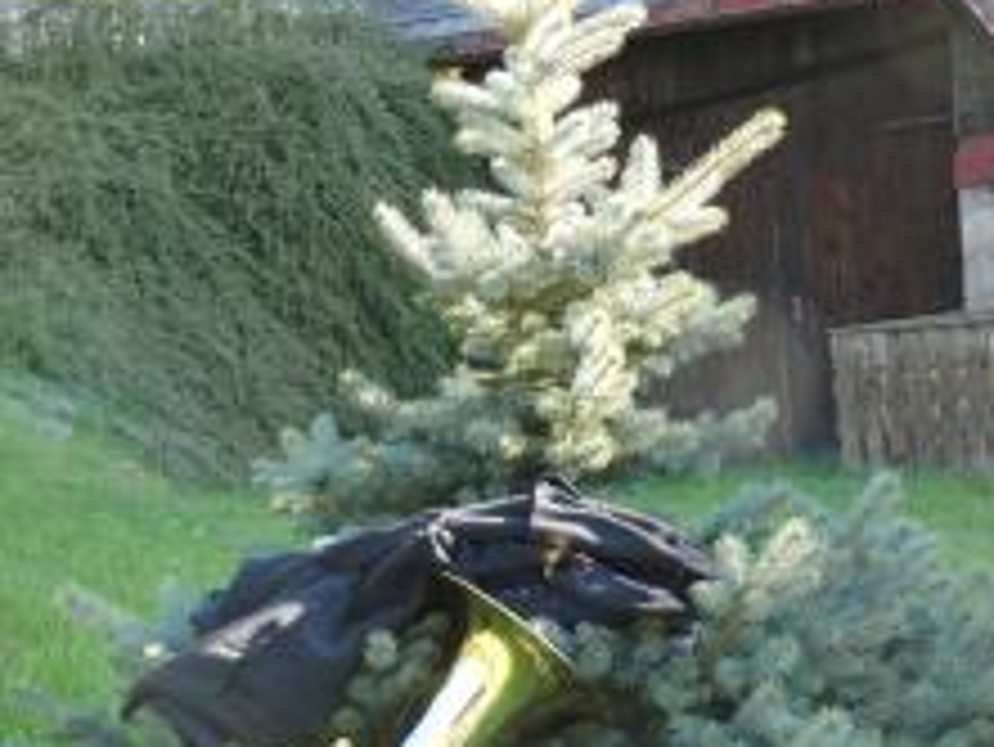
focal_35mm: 96
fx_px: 2758
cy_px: 540
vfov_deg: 15.4
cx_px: 612
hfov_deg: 20.4
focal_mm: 9.5
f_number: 3.9
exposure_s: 1/80
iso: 125
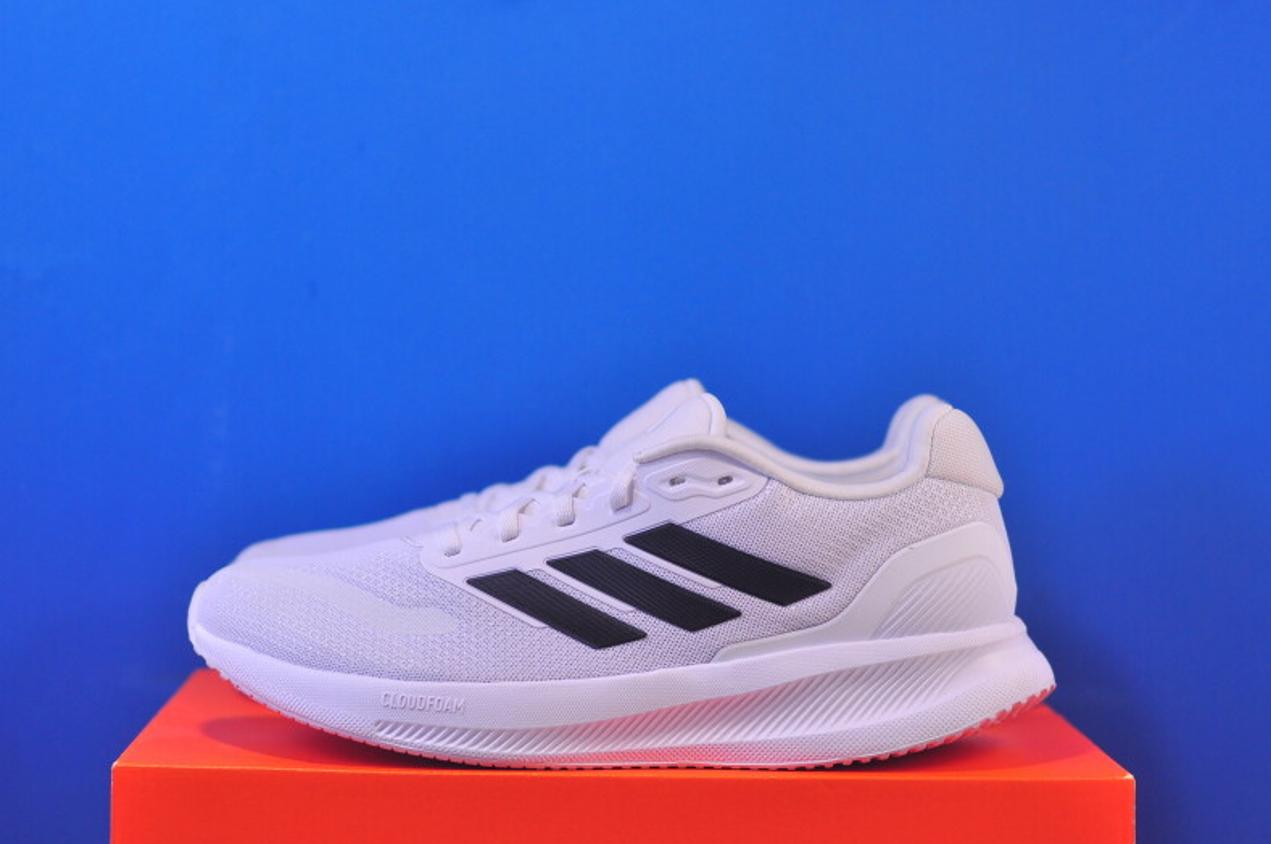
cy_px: 423
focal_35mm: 76
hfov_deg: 26.7
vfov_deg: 17.9
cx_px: 631
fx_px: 2680
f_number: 2.5
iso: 250
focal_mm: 50
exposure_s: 1/320
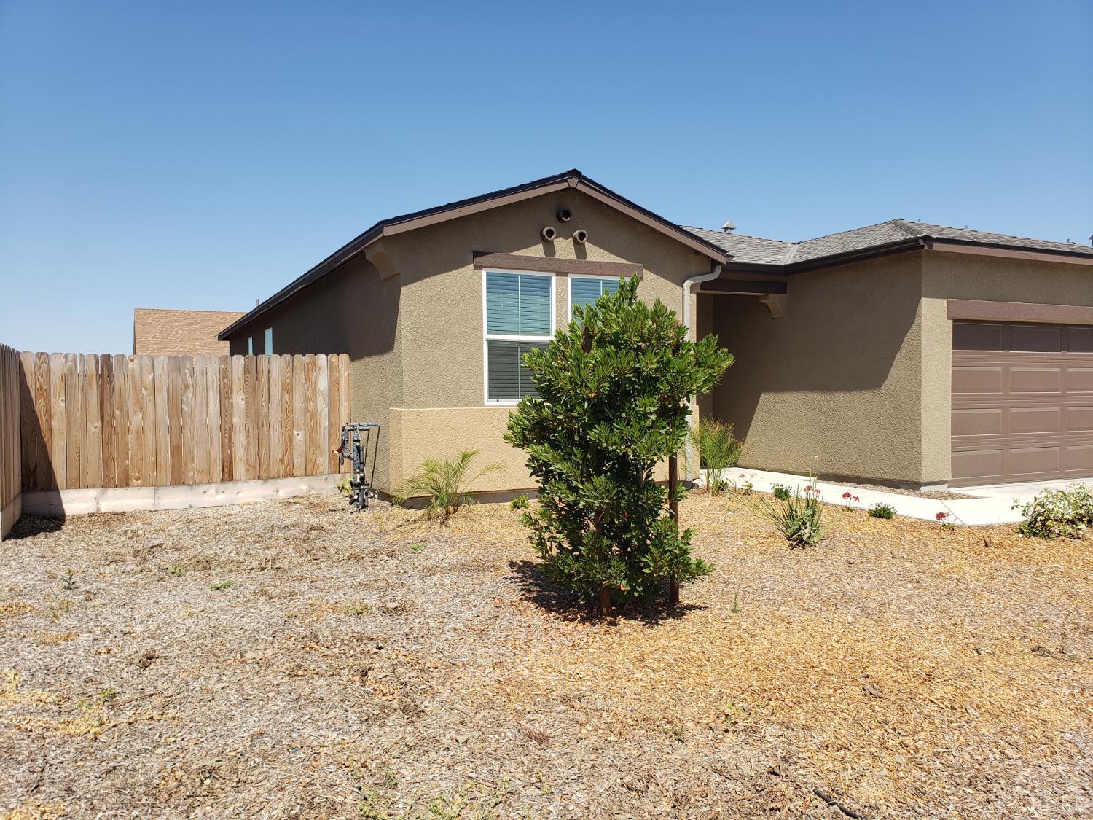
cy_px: 410
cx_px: 546
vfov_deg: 53.1
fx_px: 821
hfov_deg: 67.3
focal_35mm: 26
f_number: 2.4
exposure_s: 1/1284
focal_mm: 4.3
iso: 50
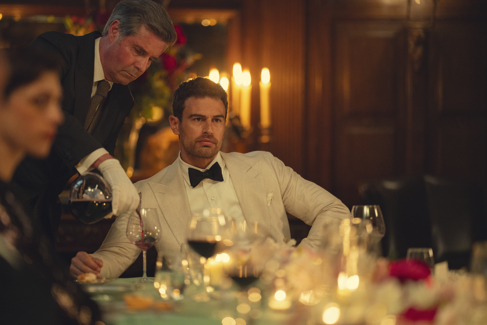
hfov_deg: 15.2
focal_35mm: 135
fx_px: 1826
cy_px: 162
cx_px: 244
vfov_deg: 10.2
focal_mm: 135
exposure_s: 1/125
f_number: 1.8
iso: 4000
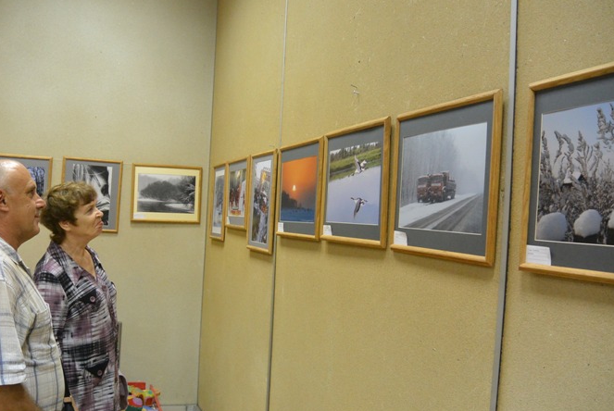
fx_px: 598
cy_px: 241
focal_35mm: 35
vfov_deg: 37.9
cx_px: 246
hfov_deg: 54.0
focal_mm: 11
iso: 800
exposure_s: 1/60
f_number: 3.5
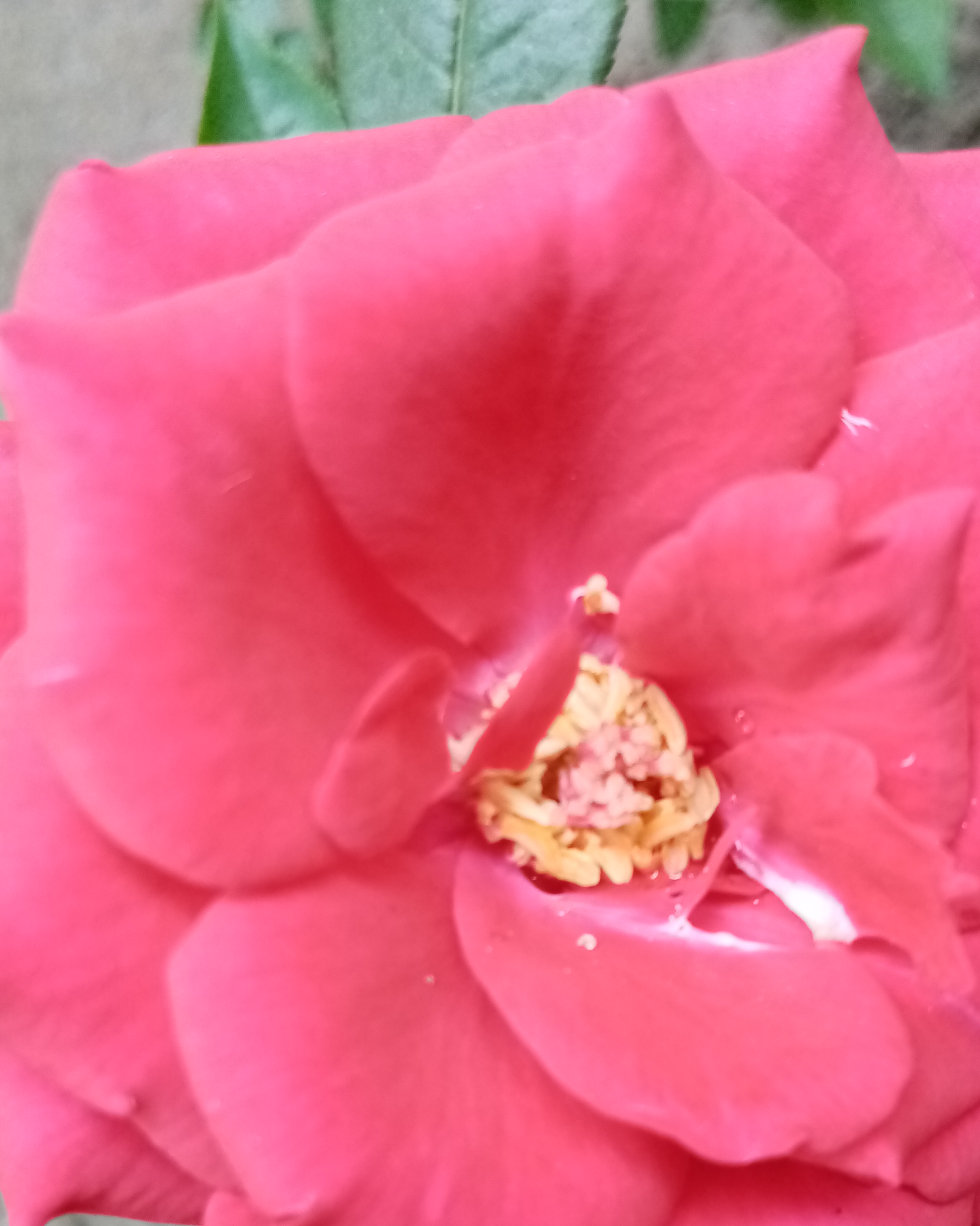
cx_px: 530
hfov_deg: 35.7
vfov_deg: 42.9
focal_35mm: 42
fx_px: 1523
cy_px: 868
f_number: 1.8
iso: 163
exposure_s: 1/33.3
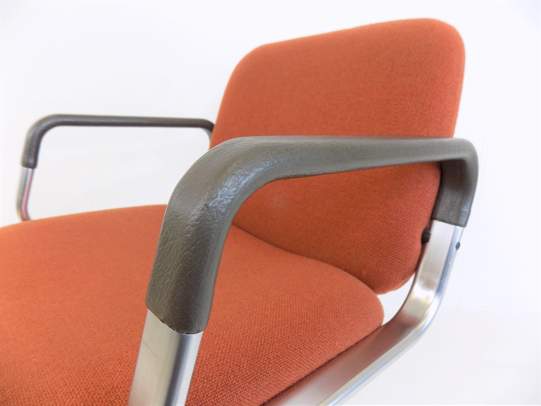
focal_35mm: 23
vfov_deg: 58.9
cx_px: 270
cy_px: 203
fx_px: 359
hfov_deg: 73.9
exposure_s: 1/30
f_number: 3.1
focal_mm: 4
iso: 125
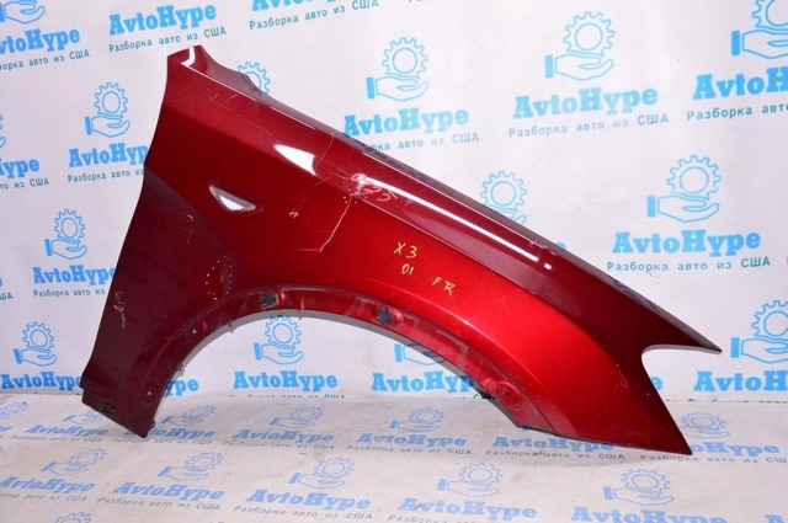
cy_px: 262
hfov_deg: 67.4
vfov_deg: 47.8
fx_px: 590
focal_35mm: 27
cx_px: 394
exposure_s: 1/160
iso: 1600
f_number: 8
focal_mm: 18
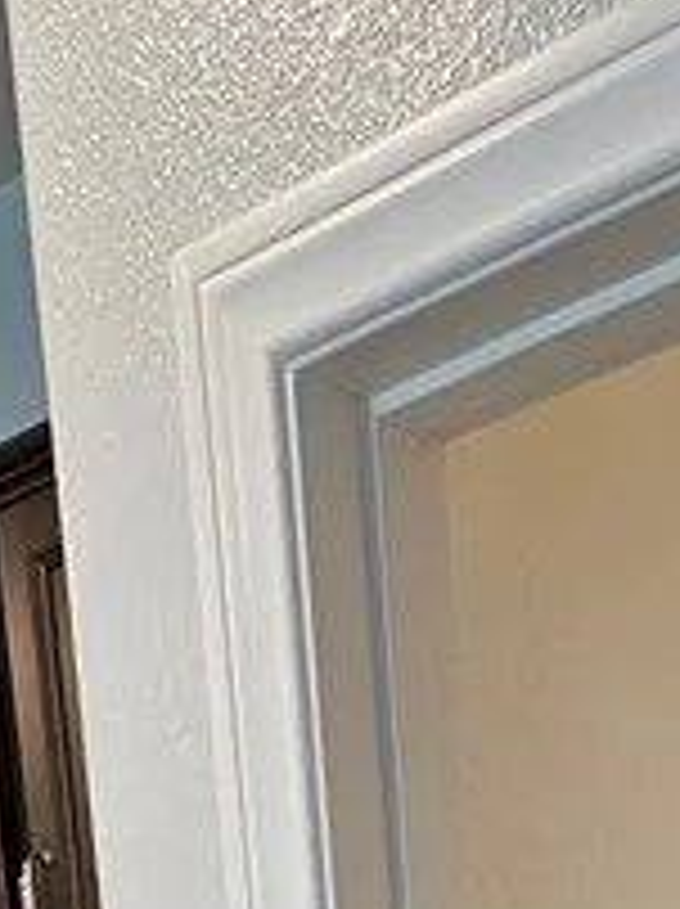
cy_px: 1764
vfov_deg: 19.3
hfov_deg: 21.7
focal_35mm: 66
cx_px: 626
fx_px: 1732
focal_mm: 2.2
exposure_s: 1/60
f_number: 2.2
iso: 160
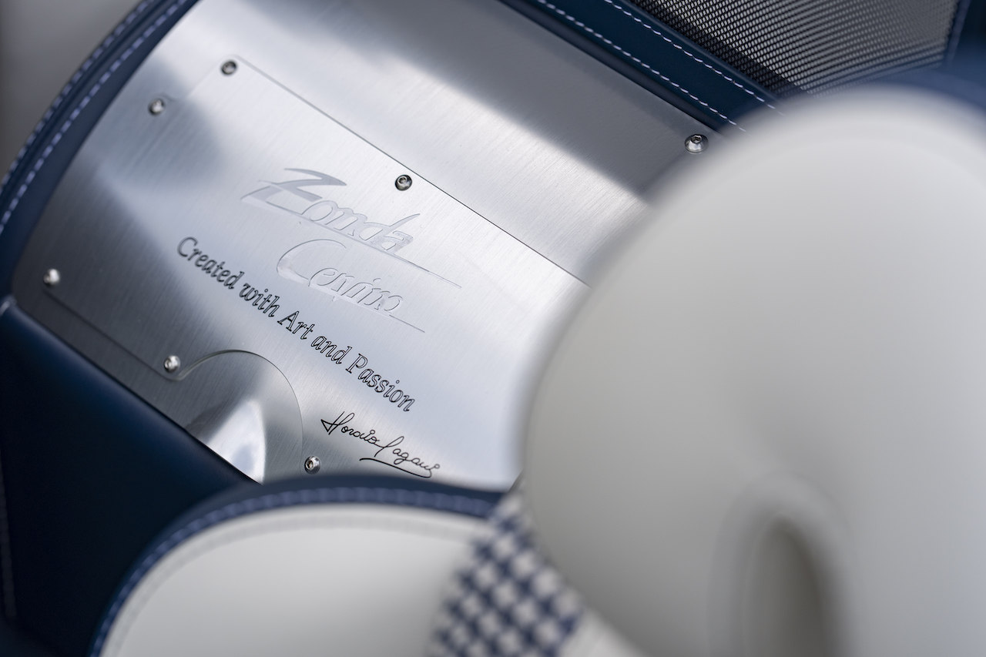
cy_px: 328
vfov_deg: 10.2
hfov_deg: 15.2
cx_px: 493
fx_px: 3697
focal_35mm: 135
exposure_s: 1/1250
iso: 250
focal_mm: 135
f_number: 4
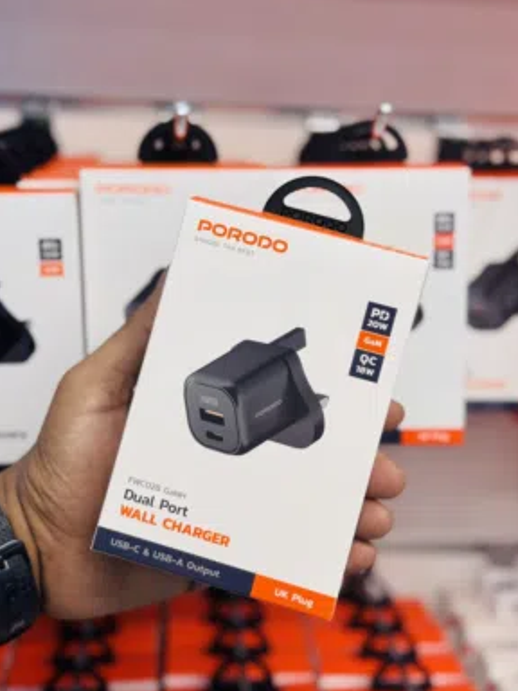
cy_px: 346
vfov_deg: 38.2
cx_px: 263
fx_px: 998
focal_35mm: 50
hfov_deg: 29.1
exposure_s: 1/100
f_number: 1.78
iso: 50
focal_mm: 6.76
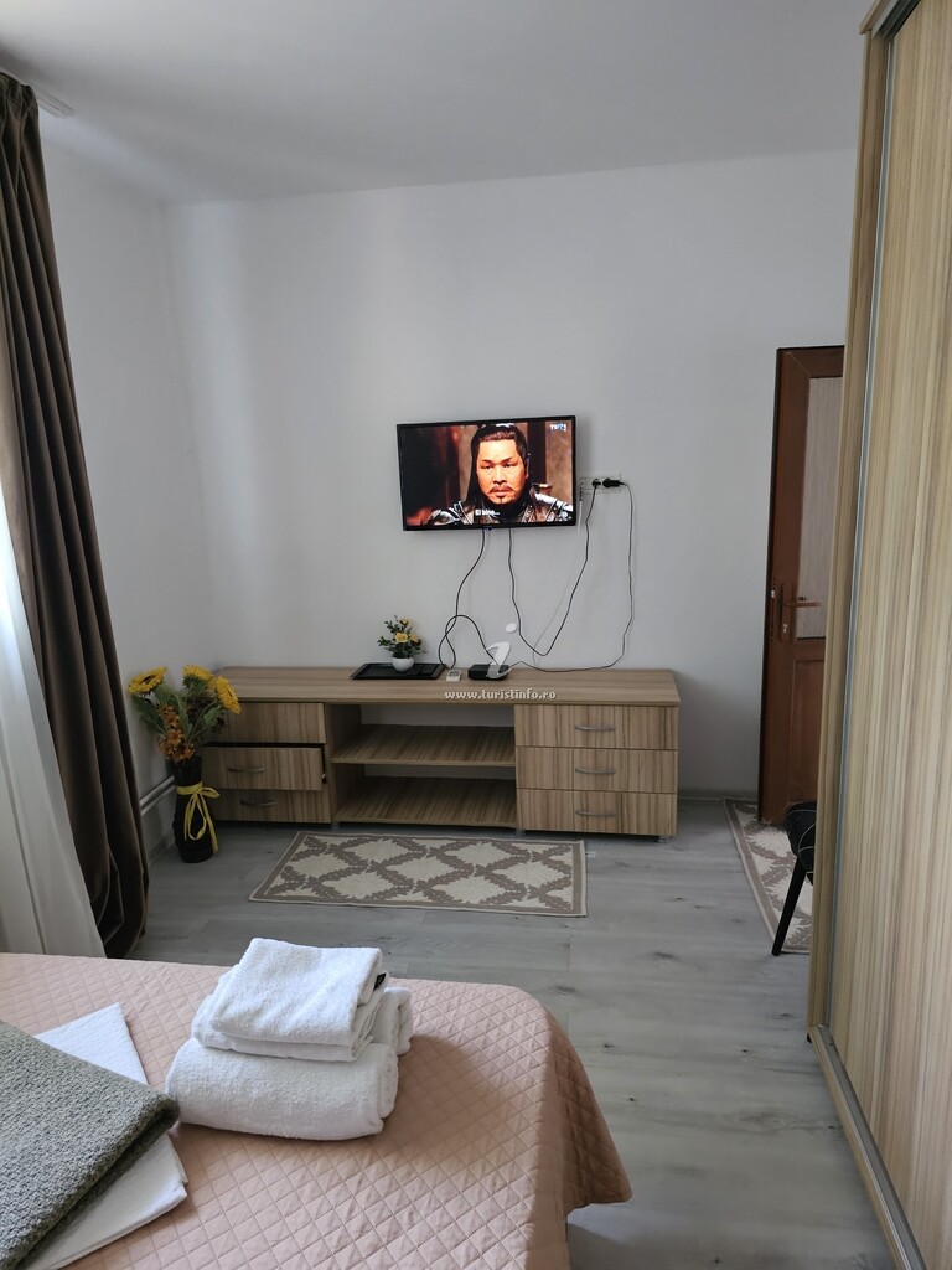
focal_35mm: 23
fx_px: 843
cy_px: 635
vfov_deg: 73.9
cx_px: 476
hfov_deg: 58.9
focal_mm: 6.3
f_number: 1.7
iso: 1000
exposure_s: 1/120
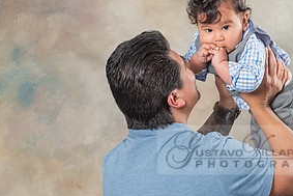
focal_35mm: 261
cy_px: 129
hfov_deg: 7.9
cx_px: 201
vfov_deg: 5.3
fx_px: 2125
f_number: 5.6
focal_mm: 110
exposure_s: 1/125
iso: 200
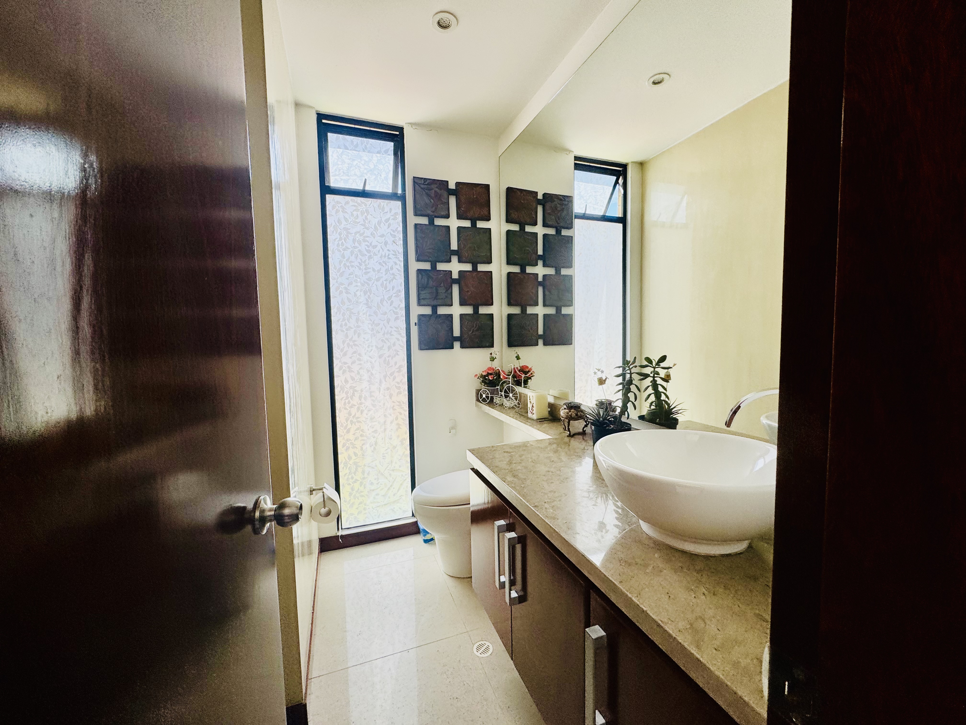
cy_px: 362
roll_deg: +0.0
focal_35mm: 14
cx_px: 483
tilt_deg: -4.4
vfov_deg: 85.7
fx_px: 391
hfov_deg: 102.1
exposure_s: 1/327
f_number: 2.2
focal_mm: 2.22
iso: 40
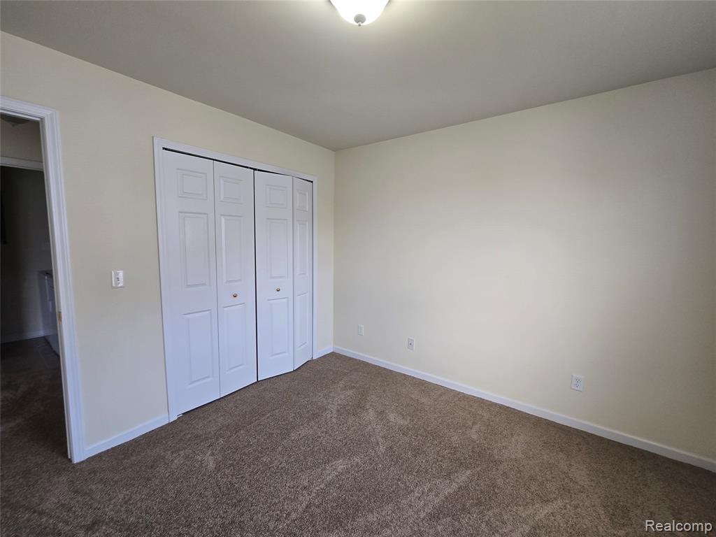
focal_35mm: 13
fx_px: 269
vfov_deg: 89.9
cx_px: 358
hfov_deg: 106.2
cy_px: 268
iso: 100
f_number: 2.2
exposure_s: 1/60
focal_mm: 2.2
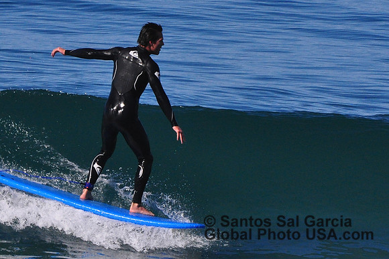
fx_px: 8916
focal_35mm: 825
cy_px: 130
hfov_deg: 2.5
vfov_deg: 1.7
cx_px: 194
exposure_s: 1/1600
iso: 800
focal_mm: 550
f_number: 14
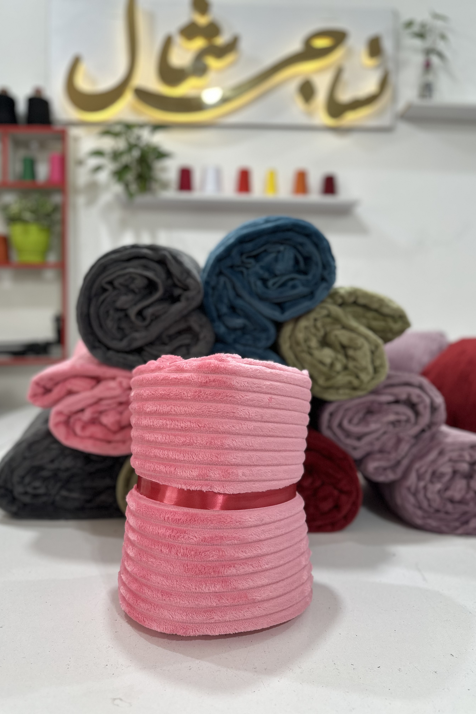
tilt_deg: -3.0
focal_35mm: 25
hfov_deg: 51.3
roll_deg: -2.3
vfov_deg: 71.5
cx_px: 231
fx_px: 496
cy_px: 357
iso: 160
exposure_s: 1/100
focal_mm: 6.86
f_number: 1.78
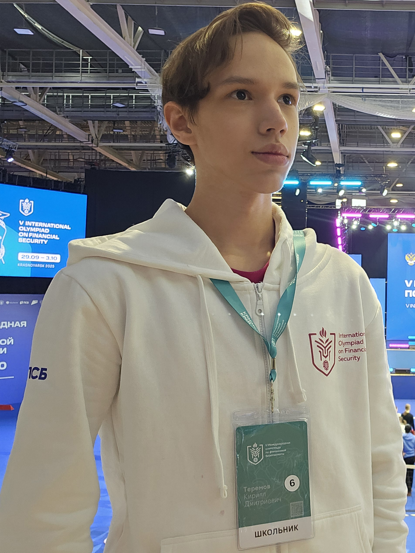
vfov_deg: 73.9
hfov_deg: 58.9
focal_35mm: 23
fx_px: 368
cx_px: 208
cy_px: 276
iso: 10
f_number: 1.7
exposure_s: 1/673
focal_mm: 6.3
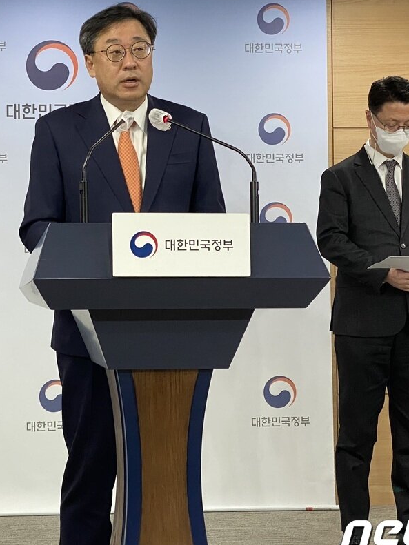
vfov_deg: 21.3
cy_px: 209
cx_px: 60
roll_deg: -0.5
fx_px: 1450
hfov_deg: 15.9
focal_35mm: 92
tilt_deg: +1.9
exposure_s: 1/120
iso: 125
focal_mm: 6
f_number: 2
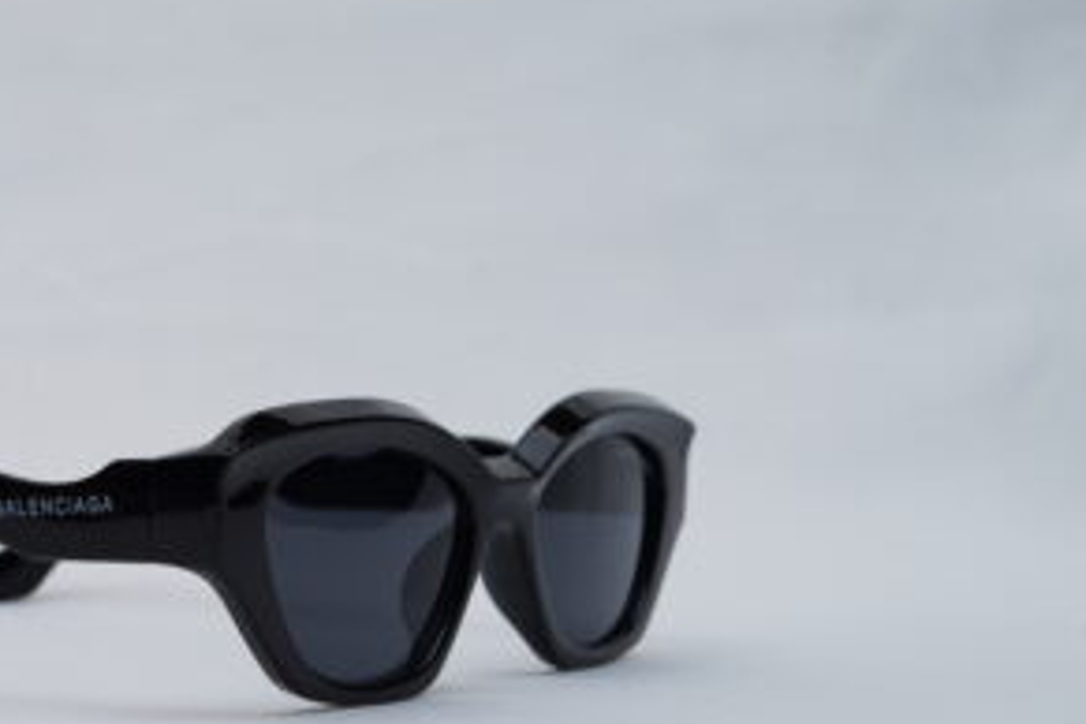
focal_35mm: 103
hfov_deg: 19.6
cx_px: 183
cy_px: 511
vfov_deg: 13.3
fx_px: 3107
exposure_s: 1/160
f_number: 9
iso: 100
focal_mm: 50
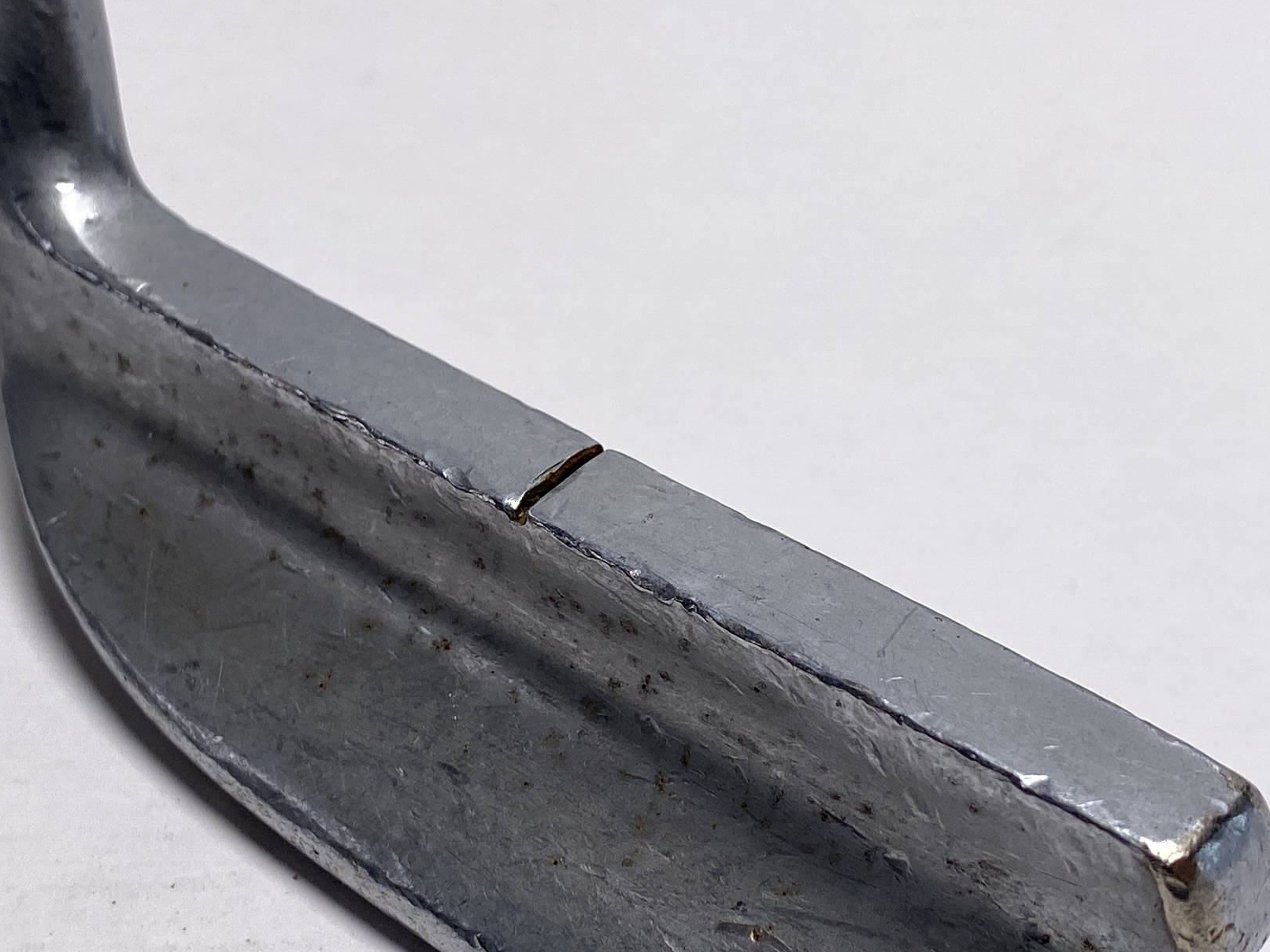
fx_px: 2385
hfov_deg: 29.8
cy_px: 647
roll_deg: -1.3
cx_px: 559
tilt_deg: -44.3
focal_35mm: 65
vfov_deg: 22.5
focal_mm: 4.25
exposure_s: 1/1016
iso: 32
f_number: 1.8
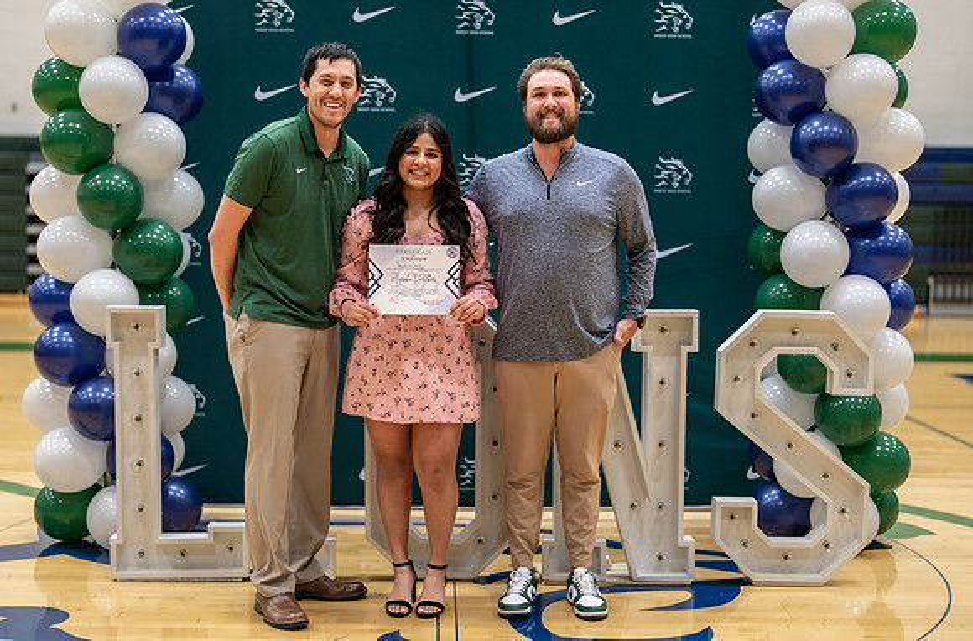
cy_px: 355
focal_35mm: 56
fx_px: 1511
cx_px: 438
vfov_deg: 23.9
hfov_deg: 35.7
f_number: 1.2
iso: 400
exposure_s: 1/320
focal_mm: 50
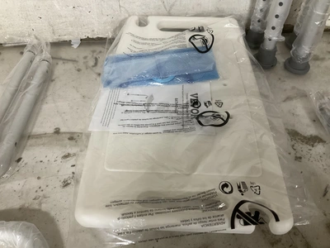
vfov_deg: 48.2
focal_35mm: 29
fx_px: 276
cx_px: 165
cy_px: 124
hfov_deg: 61.7
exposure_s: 1/60
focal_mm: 3
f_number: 1.8
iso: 250
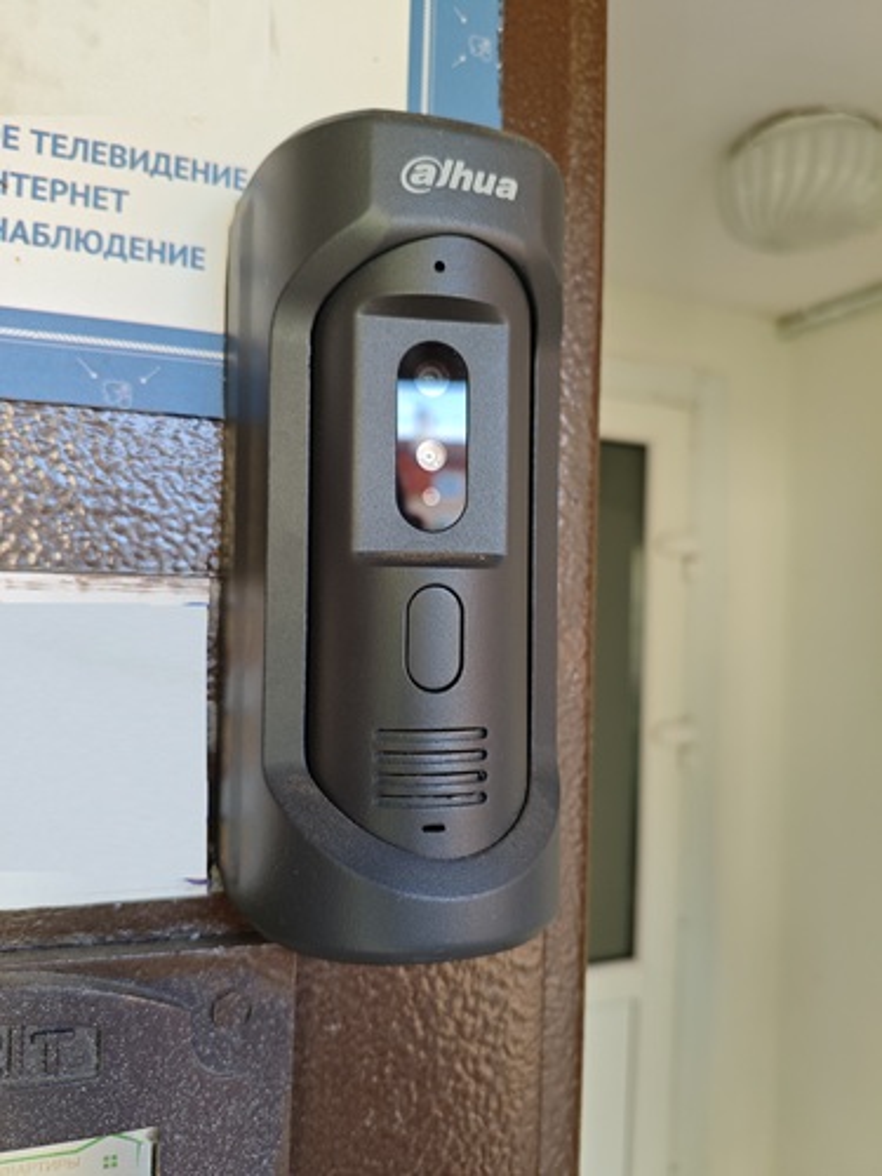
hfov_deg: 53.1
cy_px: 588
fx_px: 883
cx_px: 441
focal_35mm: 26
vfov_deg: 67.3
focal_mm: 4.94
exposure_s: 1/50
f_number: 1.59
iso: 64
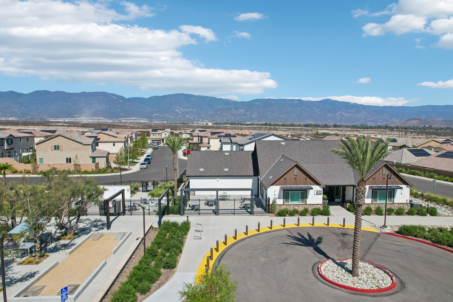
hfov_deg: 78.6
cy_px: 151
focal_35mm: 22
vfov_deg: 57.2
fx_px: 277
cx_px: 226
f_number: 2.8
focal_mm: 8.4
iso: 110
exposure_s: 1/3000
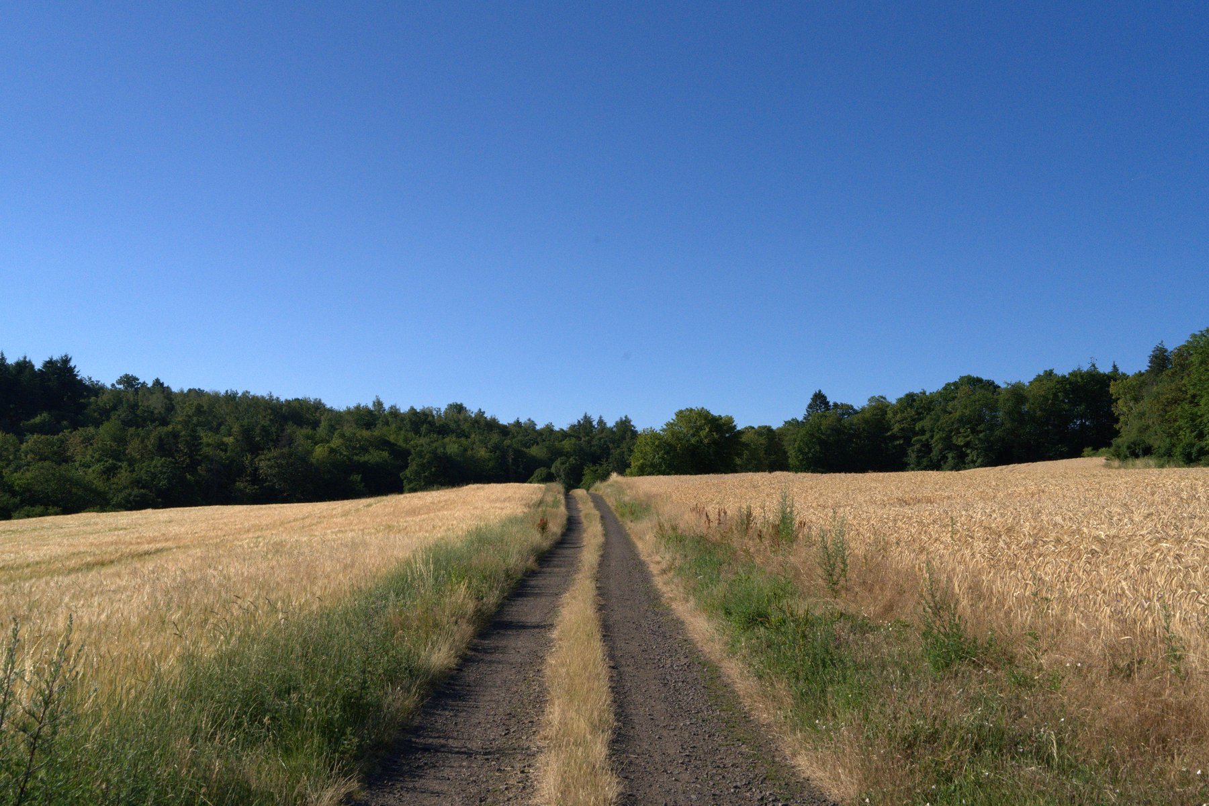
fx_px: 1175
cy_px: 403
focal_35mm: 35
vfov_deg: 37.9
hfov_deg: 54.4
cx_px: 604
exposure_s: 1/2500
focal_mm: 35
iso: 2000
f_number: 14
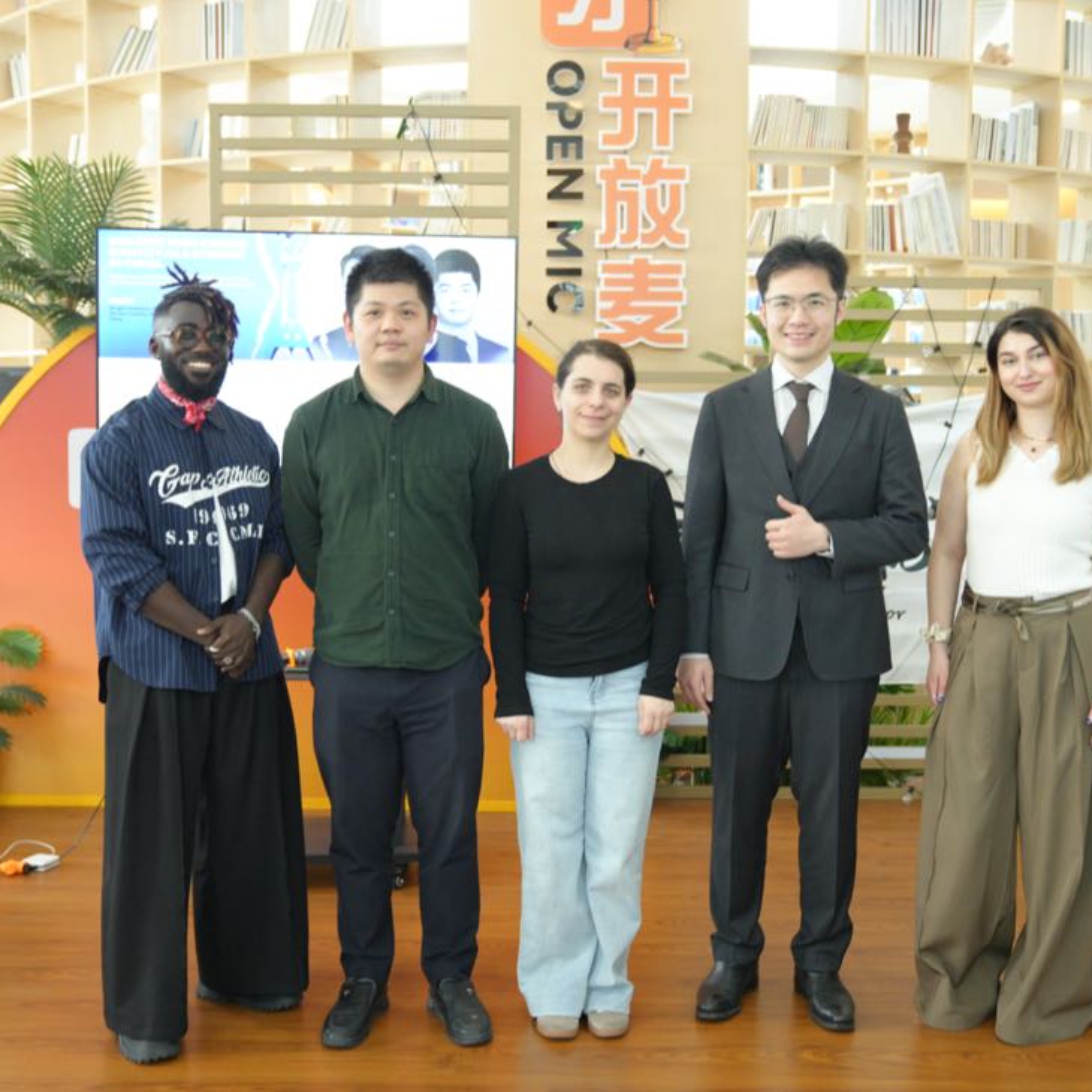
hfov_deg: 40.9
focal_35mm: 41
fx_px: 1463
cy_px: 547
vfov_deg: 40.9
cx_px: 583
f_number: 3.2
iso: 3200
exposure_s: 1/125
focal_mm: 32
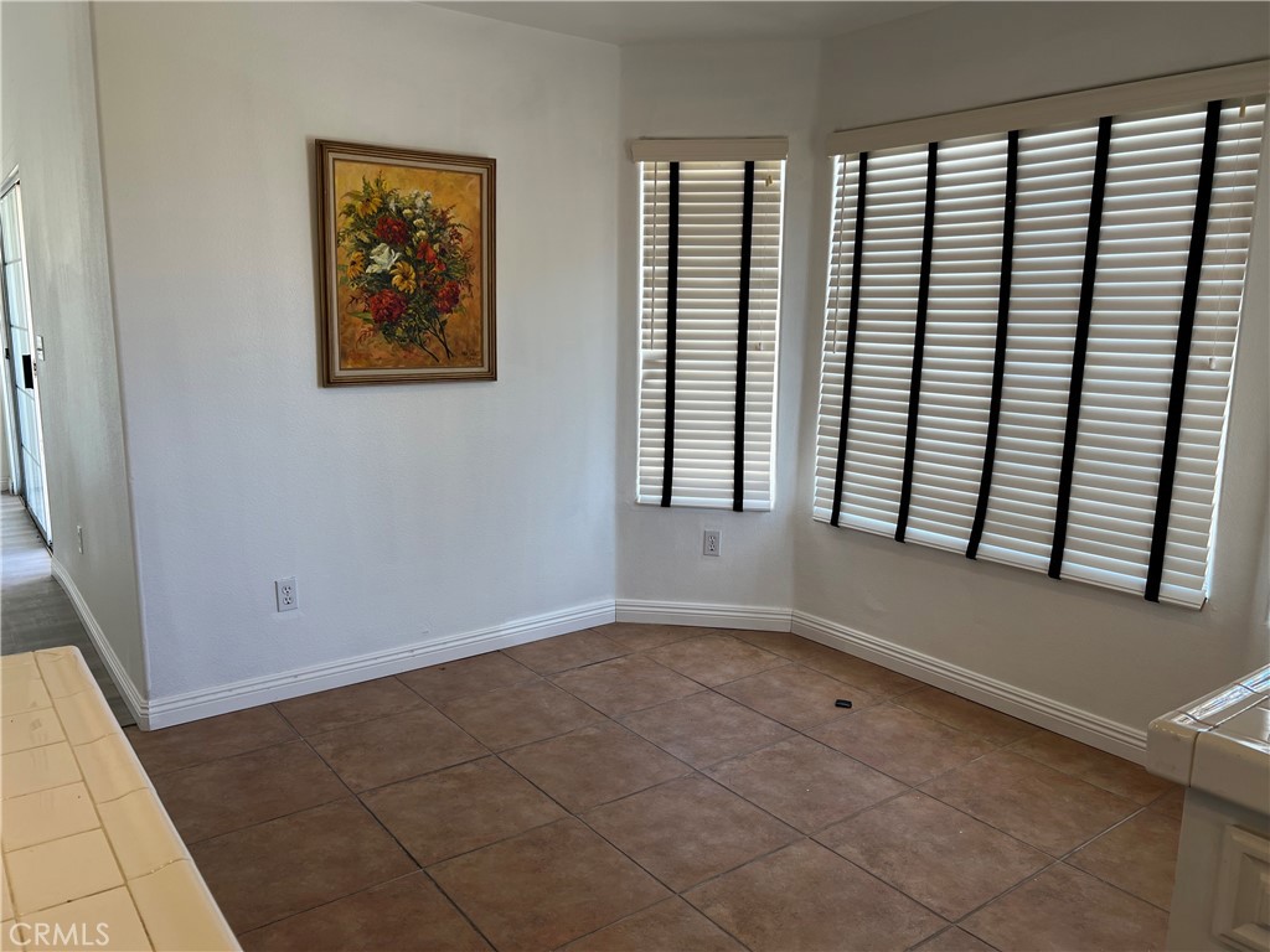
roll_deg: -0.8
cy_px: 476
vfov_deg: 53.1
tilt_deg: -9.1
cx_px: 635
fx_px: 954
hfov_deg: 67.3
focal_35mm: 26
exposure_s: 1/120
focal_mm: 5.7
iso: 40
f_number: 1.5
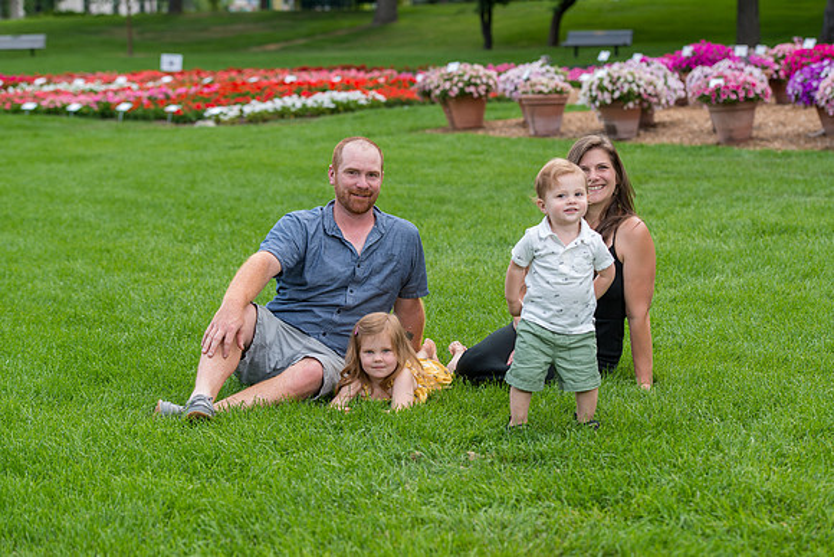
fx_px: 2132
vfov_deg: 14.9
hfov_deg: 22.1
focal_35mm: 92
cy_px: 278
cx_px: 417
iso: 200
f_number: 5
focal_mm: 92
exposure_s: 1/250
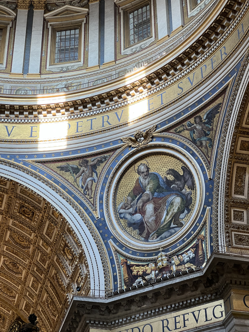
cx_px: 124
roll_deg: +0.1
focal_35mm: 77
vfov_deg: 25.3
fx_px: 739
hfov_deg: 19.1
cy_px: 166
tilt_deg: +37.8
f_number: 2.8
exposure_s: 1/50
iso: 320
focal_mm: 9
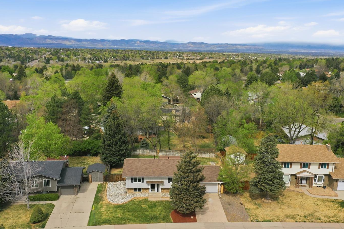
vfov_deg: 39.9
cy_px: 121
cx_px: 169
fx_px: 315
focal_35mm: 33
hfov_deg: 57.2
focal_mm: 10.3
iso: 100
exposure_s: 1/500
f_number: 6.3
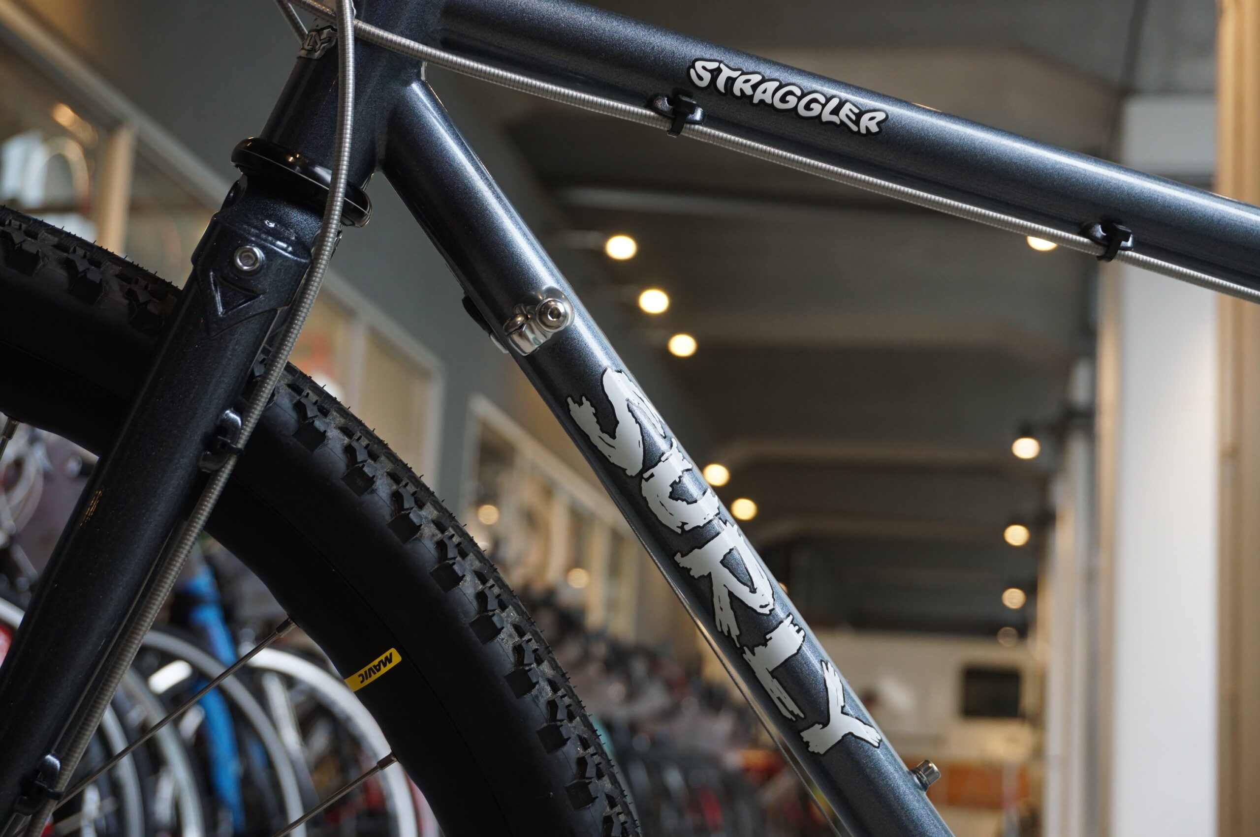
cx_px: 630
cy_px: 418
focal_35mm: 56
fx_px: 1941
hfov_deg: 36.0
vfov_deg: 24.4
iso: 800
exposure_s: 1/30
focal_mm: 37
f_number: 5.6
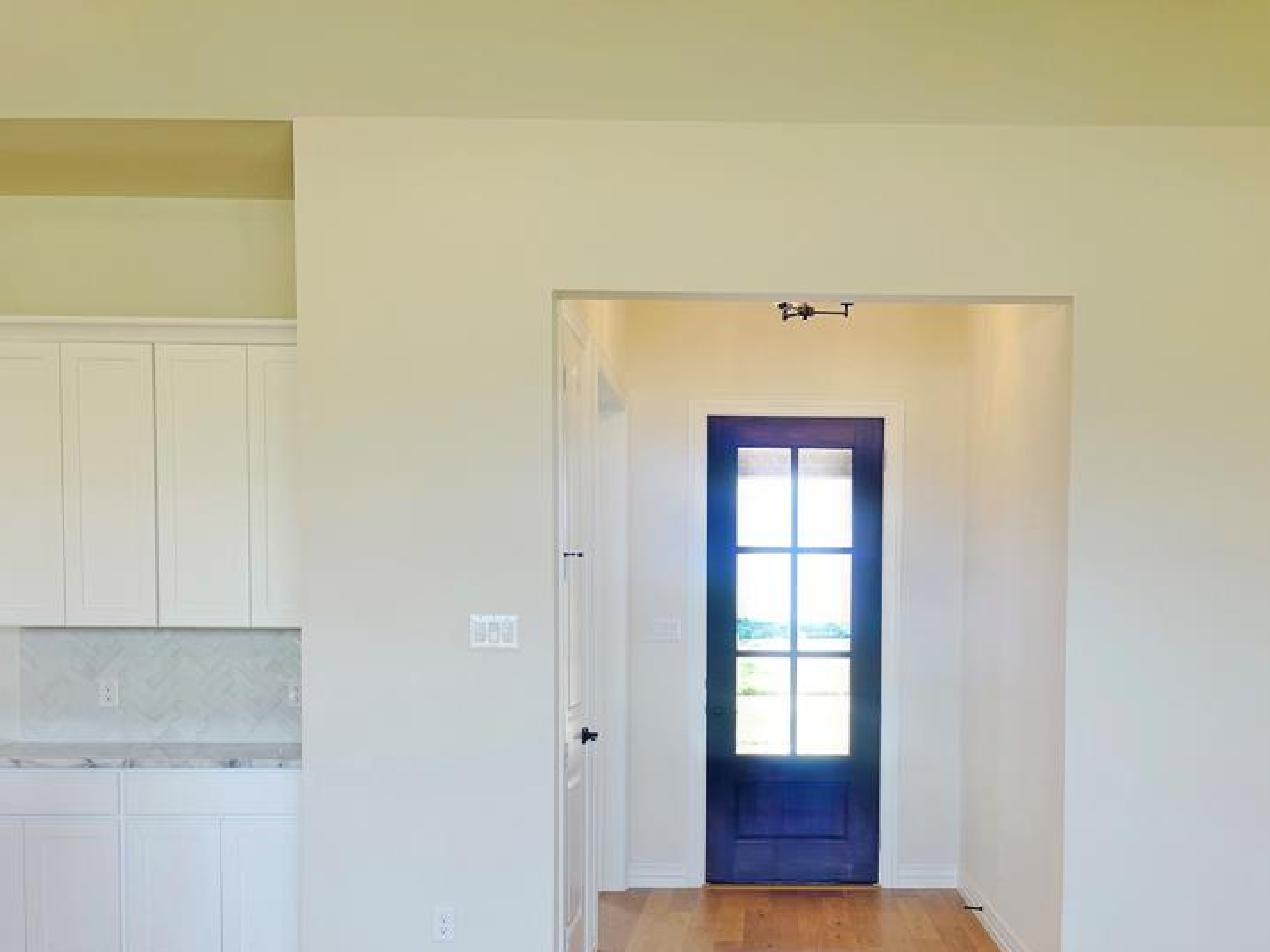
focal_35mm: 36
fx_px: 1321
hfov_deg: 51.0
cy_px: 672
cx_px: 768
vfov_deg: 38.9
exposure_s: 1/120
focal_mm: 5.1
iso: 40
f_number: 1.6
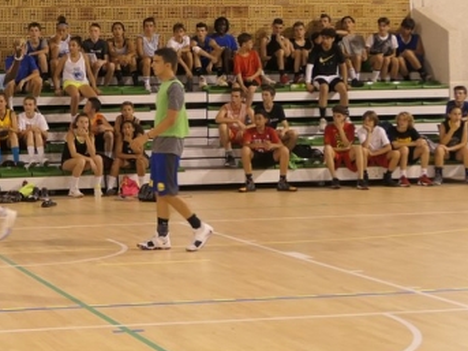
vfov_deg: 14.0
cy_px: 37
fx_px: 1419
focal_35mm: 105
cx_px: -71
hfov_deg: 17.9
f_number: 2.8
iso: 500
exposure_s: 1/100
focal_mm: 15.1
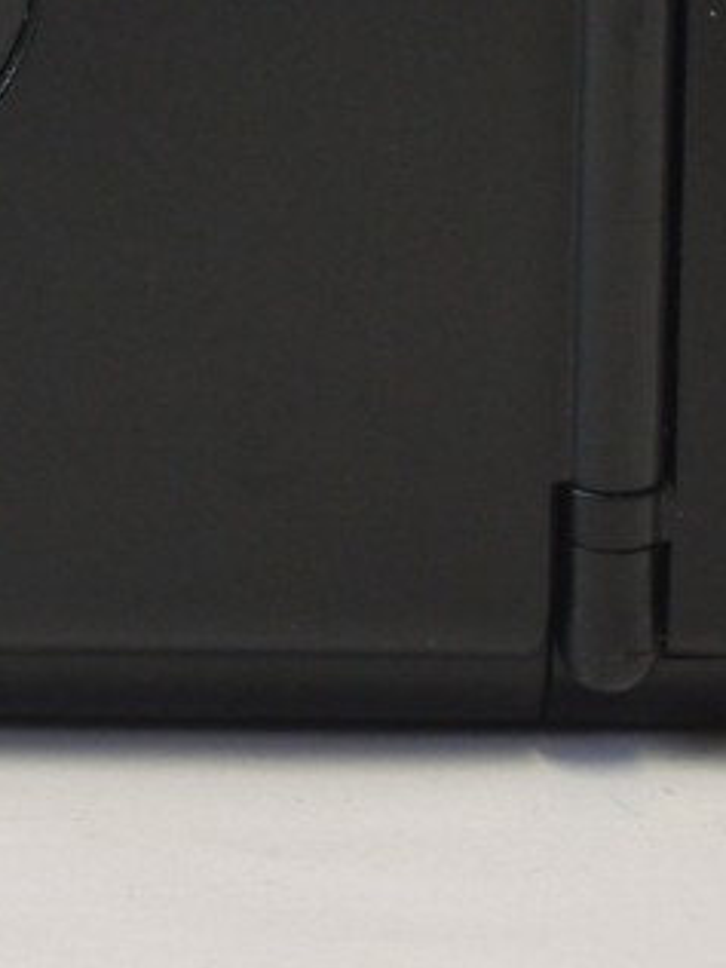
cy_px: -371
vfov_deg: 8.5
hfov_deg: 6.4
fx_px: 6376
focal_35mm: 228
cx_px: -395
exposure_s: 1/30
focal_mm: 30
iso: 400
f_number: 7.1
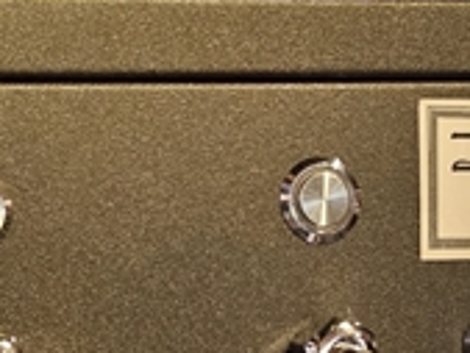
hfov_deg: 14.3
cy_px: 750
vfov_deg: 10.0
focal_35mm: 136
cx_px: 456
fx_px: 1848
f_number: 1.7
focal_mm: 6.3
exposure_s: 1/30
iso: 640
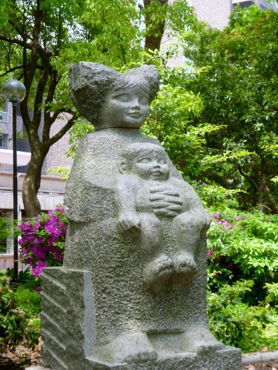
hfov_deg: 21.0
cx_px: 139
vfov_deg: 27.8
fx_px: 750
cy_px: 185
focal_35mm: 70
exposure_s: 1/80
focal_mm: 12.4
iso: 160
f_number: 4.2
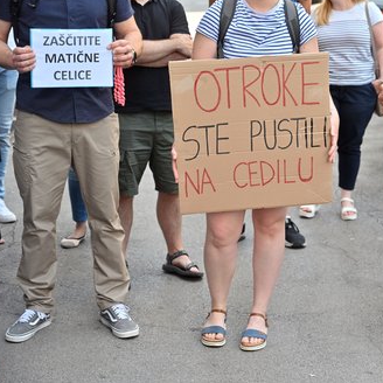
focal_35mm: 83
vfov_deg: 20.9
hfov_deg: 20.8
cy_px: 191
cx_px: 278
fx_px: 1039
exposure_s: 1/400
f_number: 4
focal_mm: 64
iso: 250
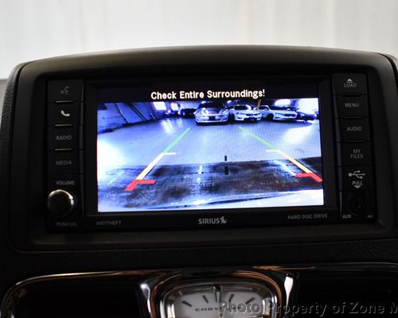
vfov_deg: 41.1
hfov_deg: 50.3
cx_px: 209
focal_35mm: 36
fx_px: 424
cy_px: 153
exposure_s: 1/125
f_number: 3.5
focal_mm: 20
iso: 1600
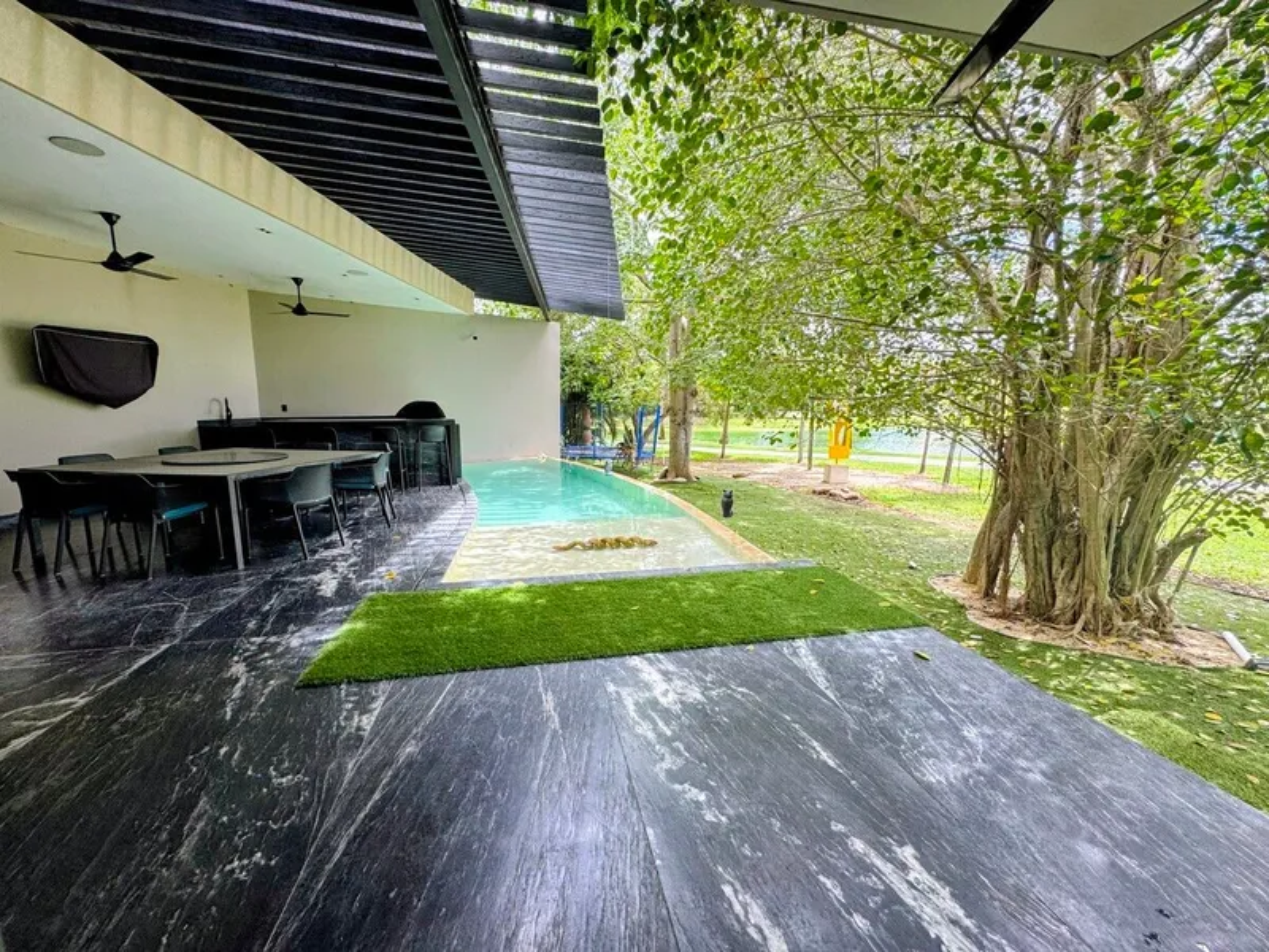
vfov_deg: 85.7
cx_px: 634
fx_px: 513
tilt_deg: -8.4
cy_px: 476
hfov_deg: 102.1
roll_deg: -0.3
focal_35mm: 14
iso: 40
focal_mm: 2.22
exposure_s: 1/212
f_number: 2.2
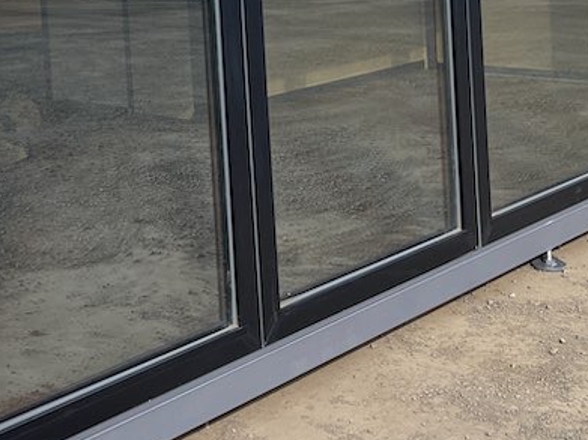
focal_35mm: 64
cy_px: -23
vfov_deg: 21.9
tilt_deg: -2.5
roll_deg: +1.8
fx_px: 1087
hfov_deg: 29.8
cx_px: 144
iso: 32
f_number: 1.6
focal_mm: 5.1
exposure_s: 1/2288
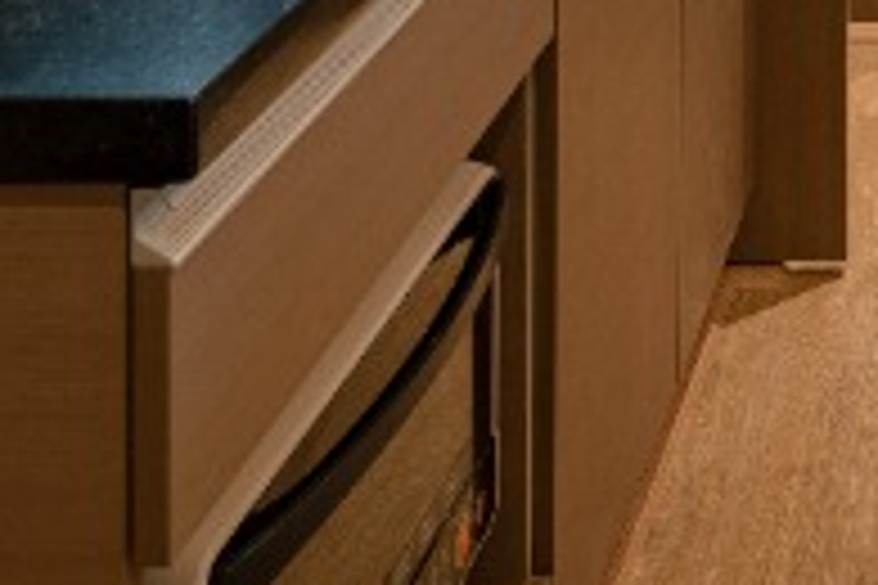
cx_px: 1234
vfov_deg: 13.8
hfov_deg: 22.6
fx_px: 1878
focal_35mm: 77
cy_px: -731
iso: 100
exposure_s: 1/1.25
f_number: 7.1
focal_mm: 15
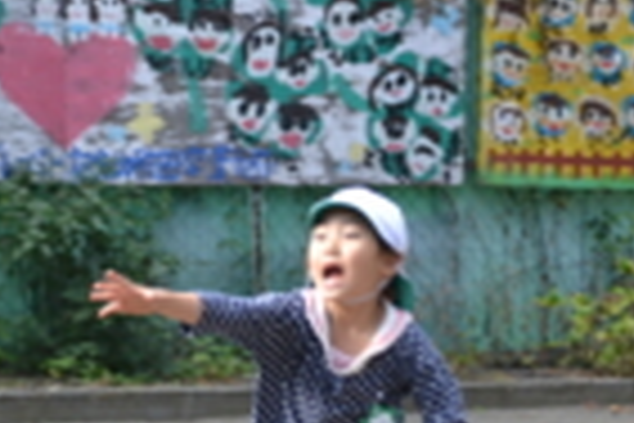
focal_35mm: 340
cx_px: 153
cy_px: 398
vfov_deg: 4.0
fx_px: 5987
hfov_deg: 6.1
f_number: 5.6
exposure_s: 1/125
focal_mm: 80
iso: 160
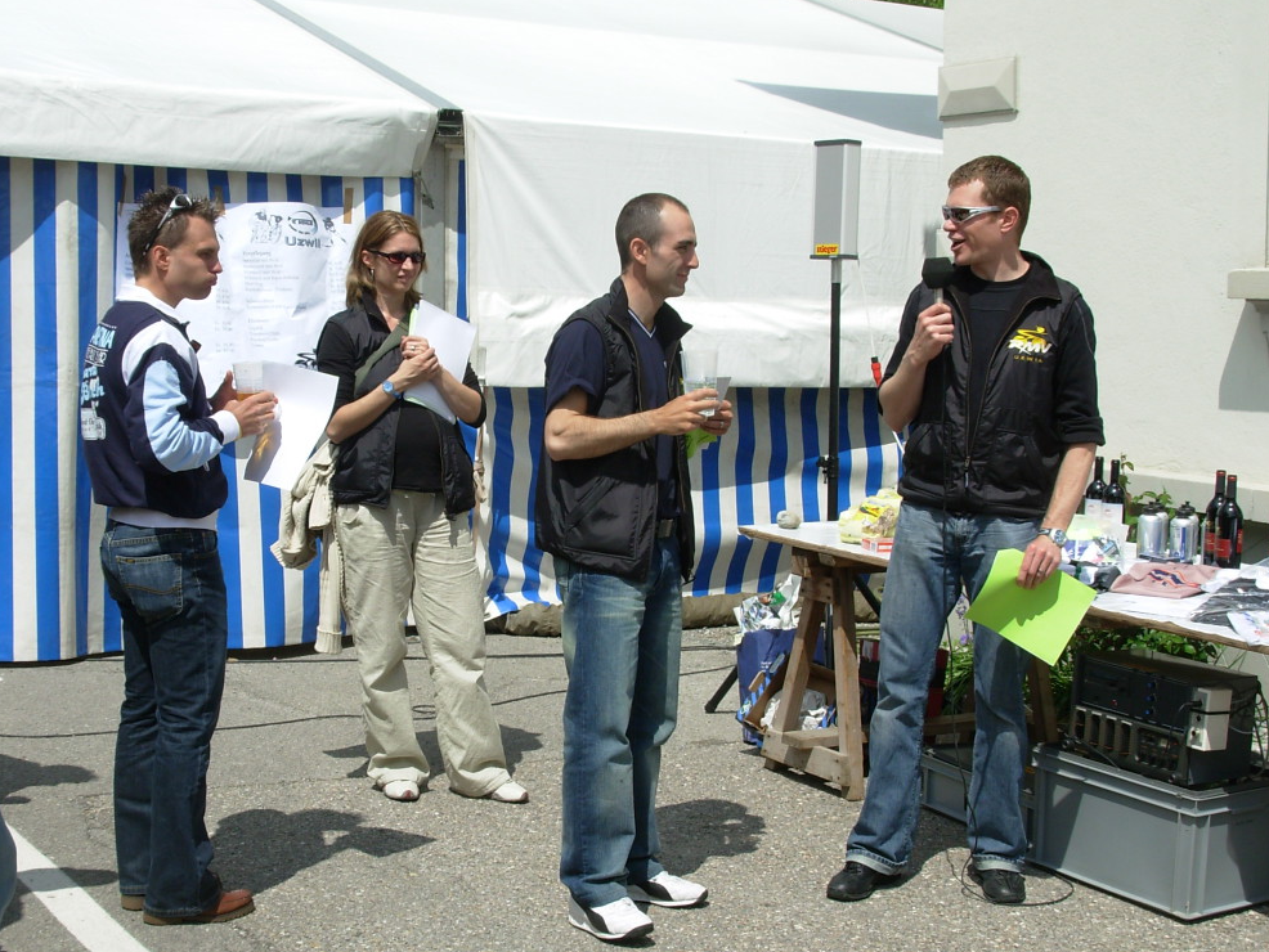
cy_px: 488
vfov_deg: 27.0
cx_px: 634
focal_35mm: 54
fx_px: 1980
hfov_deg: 35.5
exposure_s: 1/627
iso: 50
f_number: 5.4
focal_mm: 8.5
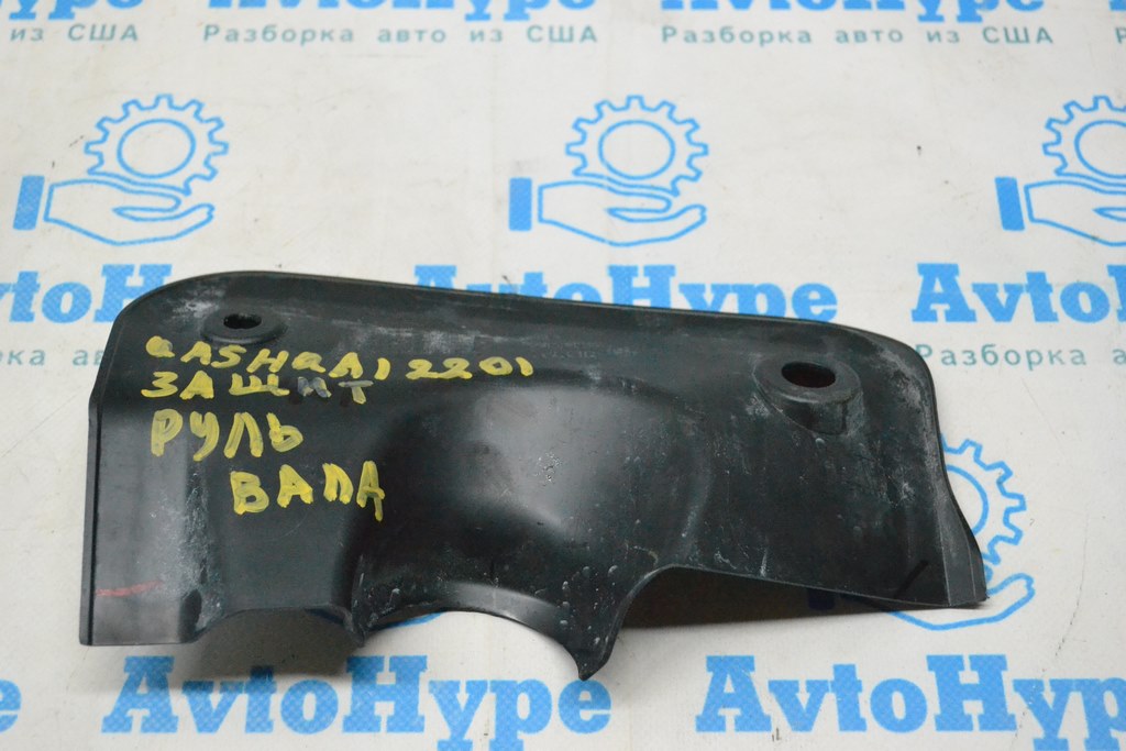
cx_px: 563
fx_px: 1642
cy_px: 376
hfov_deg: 37.8
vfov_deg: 25.8
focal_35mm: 52
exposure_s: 1/1000
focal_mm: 35
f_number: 5
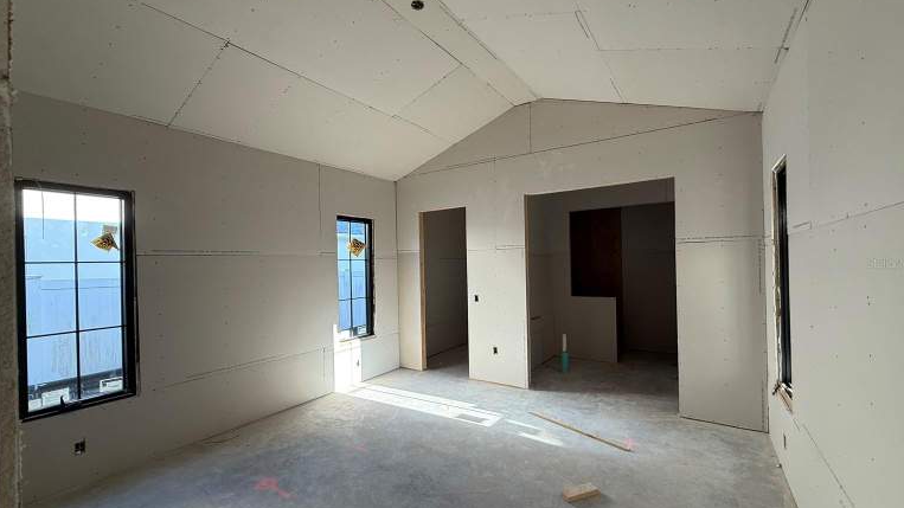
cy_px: 263
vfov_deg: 67.0
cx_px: 449
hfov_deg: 99.4
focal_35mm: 16
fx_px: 383
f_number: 2.2
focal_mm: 2.22
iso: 100
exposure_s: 1/99
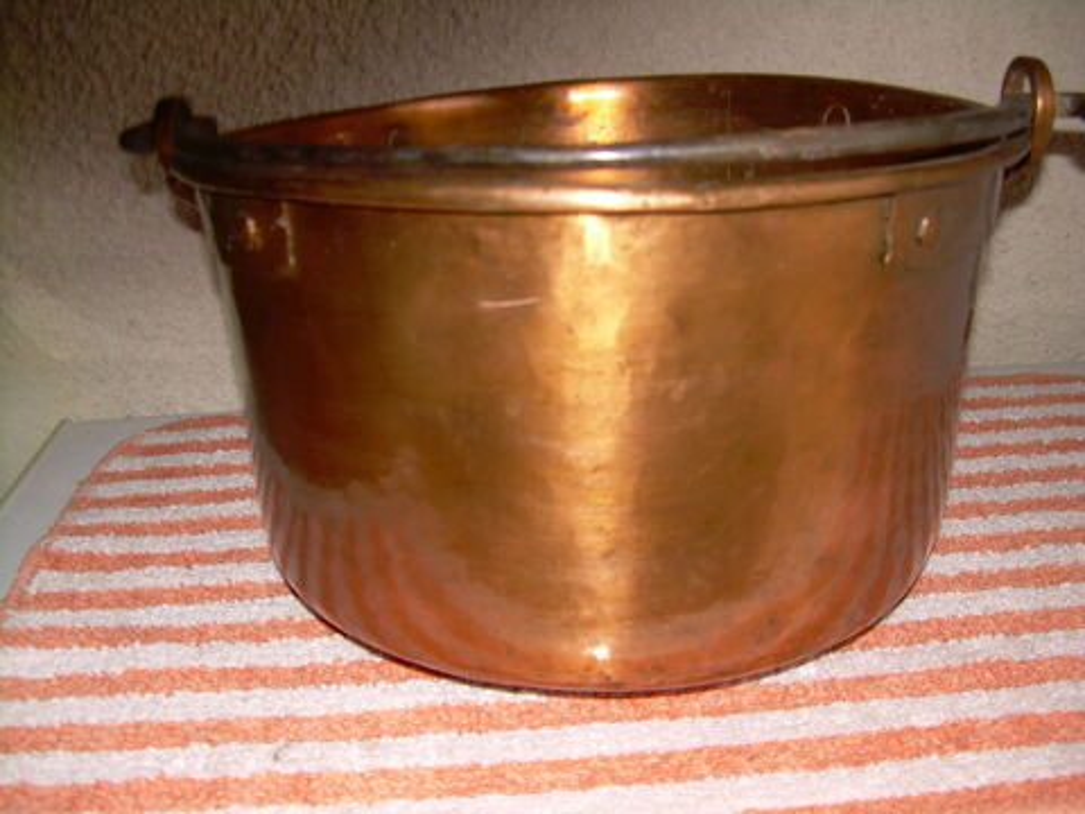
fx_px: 1191
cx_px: 542
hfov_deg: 49.0
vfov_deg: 37.7
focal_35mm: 38
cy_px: 407
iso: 50
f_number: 2.8
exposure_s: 1/60
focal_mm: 6.3
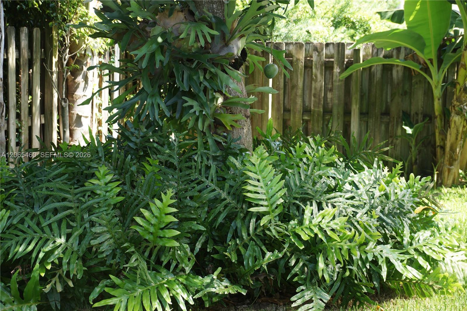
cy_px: 156
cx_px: 234
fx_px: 973
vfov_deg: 18.2
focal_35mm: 75
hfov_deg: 27.0
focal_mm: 50
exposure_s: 1/160
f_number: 5
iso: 160
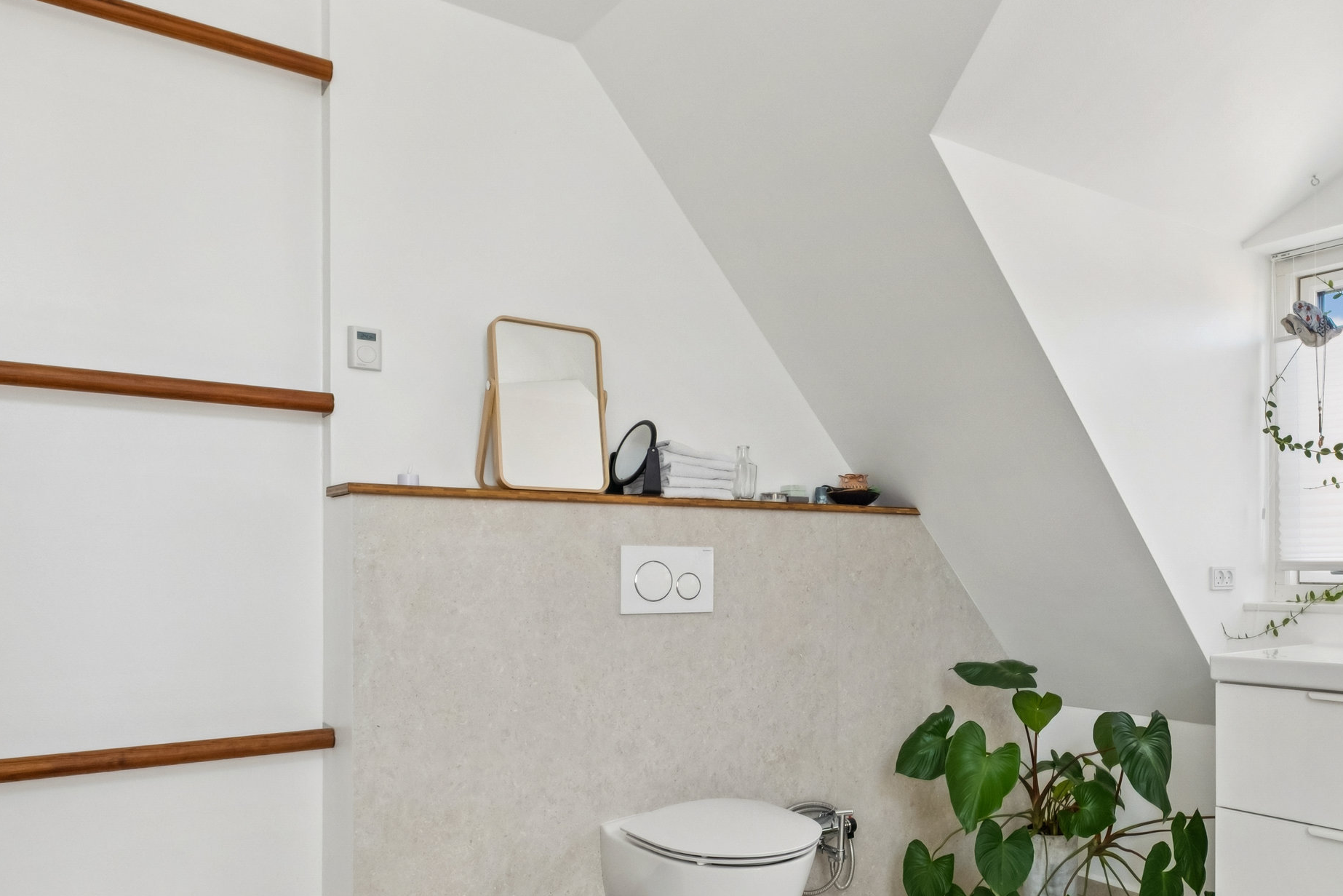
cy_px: 560
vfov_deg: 49.1
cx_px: 954
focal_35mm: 26
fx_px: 970
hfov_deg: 66.4
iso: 800
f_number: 5.6
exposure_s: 1/125
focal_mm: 10.5
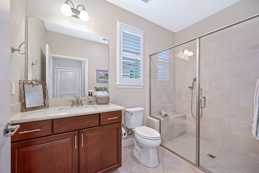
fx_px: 101
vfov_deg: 81.1
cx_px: 130
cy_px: 86
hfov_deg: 104.3
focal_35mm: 14
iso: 500
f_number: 4
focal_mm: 14
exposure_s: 1/30
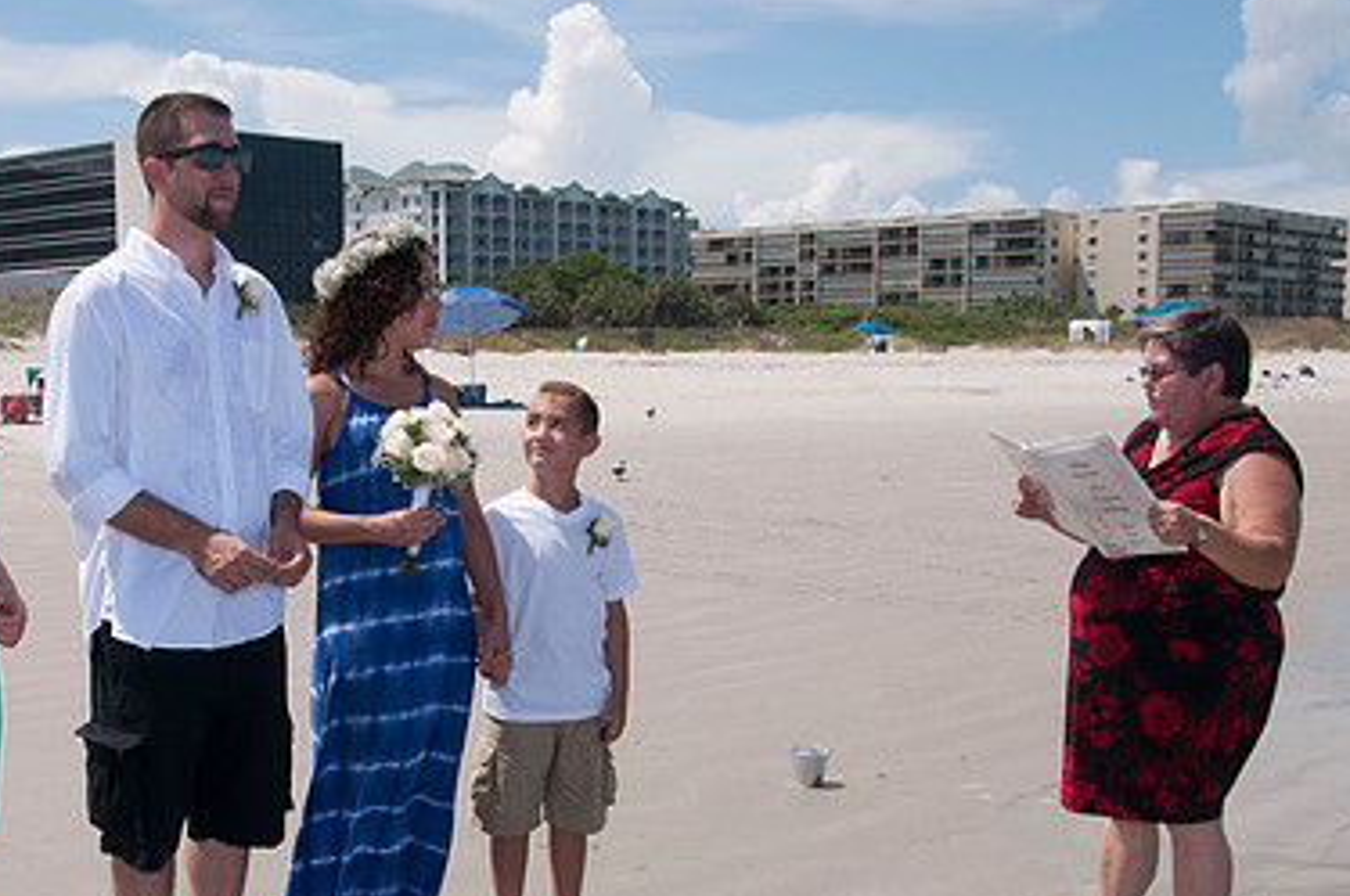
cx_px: 421
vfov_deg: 26.3
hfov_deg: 38.4
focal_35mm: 51
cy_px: 578
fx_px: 1910
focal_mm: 22
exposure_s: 1/250
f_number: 10
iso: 100
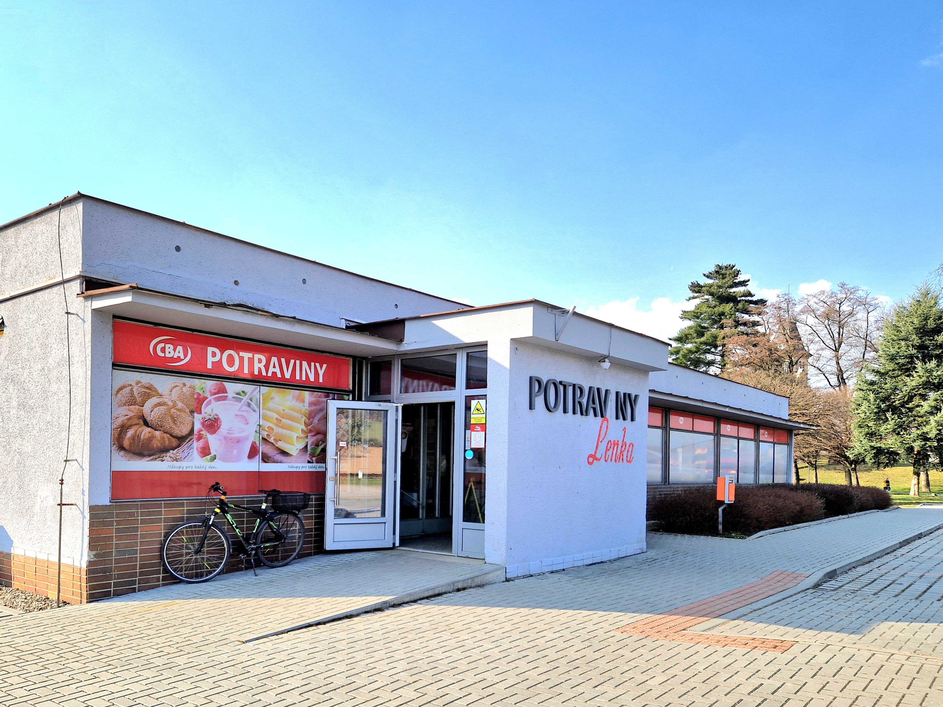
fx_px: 627
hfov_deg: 73.9
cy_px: 354
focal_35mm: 23
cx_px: 472
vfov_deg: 58.9
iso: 50
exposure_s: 1/1250
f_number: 1.8
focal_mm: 5.4
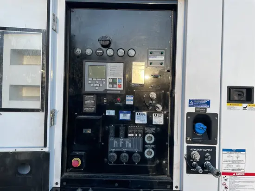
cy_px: 96
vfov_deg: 53.1
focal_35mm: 26
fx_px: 192
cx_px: 128
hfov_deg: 67.3
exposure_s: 1/754
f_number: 1.6
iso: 50
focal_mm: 4.2
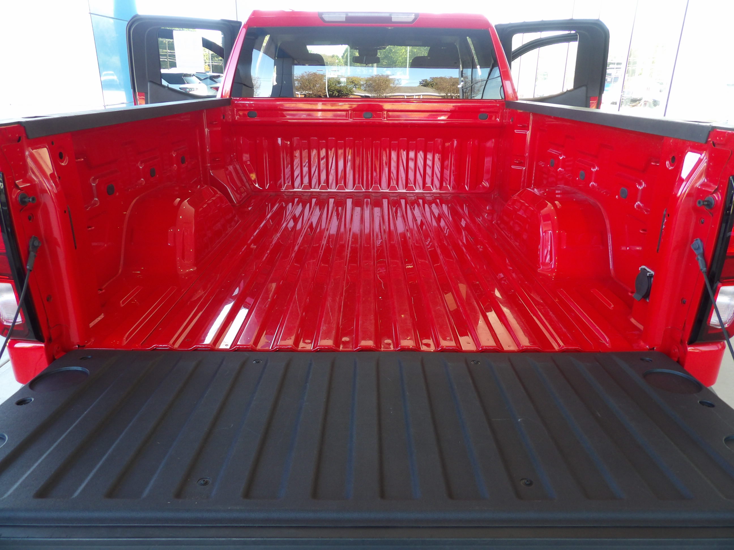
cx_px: 367
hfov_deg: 71.6
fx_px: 509
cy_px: 275
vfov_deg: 56.8
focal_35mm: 24
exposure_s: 1/33
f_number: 3.2
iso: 136
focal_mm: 4.3
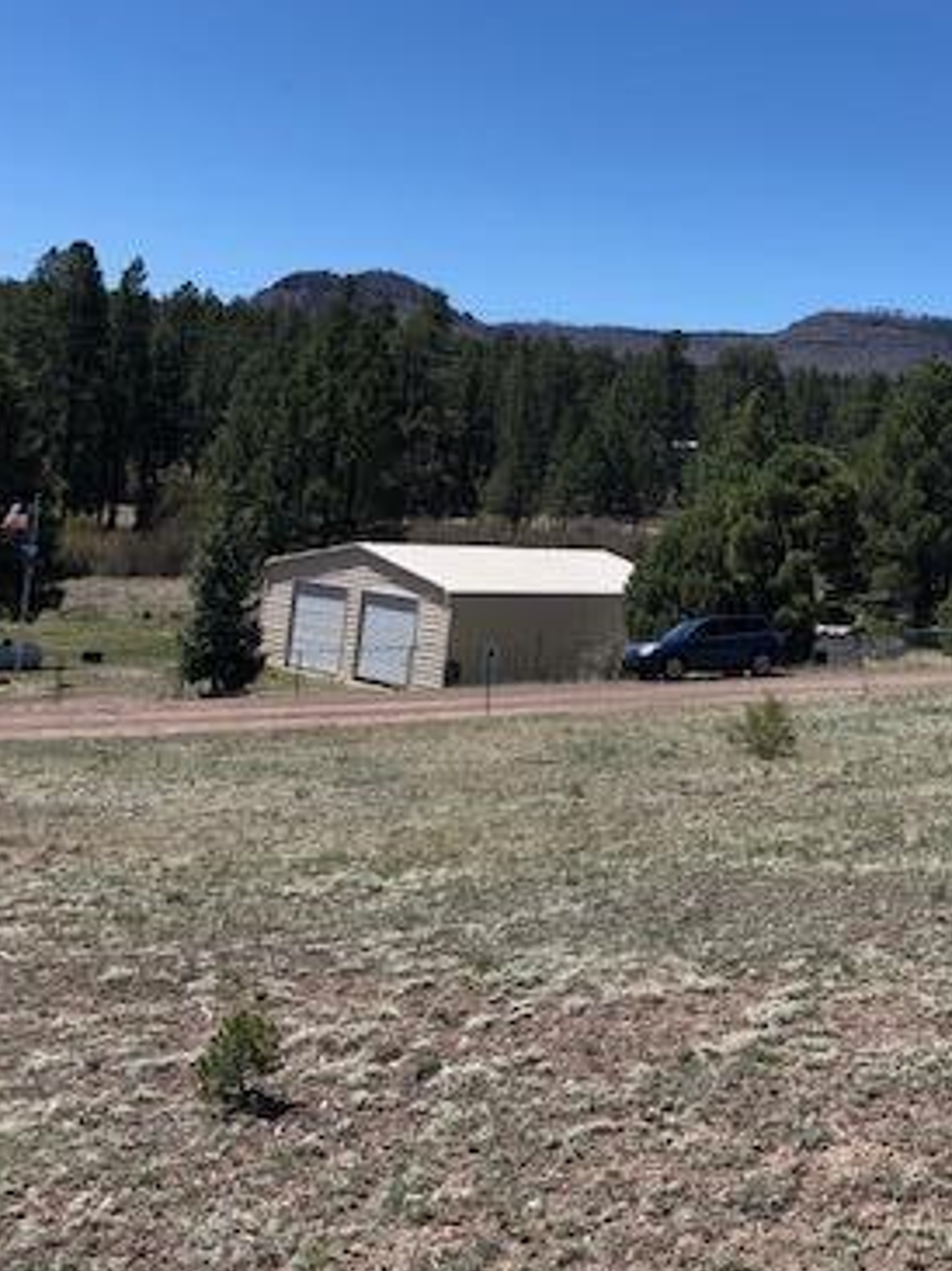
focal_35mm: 49
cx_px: 737
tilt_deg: +6.8
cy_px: 295
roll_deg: -3.8
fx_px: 1799
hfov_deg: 29.1
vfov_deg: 37.8
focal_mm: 3.99
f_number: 1.8
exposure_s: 1/1845
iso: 20
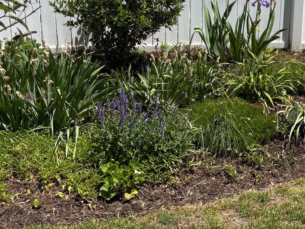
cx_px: 338
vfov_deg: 21.0
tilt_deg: -12.7
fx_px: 617
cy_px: 118
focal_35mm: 70
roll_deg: -4.2
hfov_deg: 25.7
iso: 50
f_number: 1.6
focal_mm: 5.96
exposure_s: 1/3021
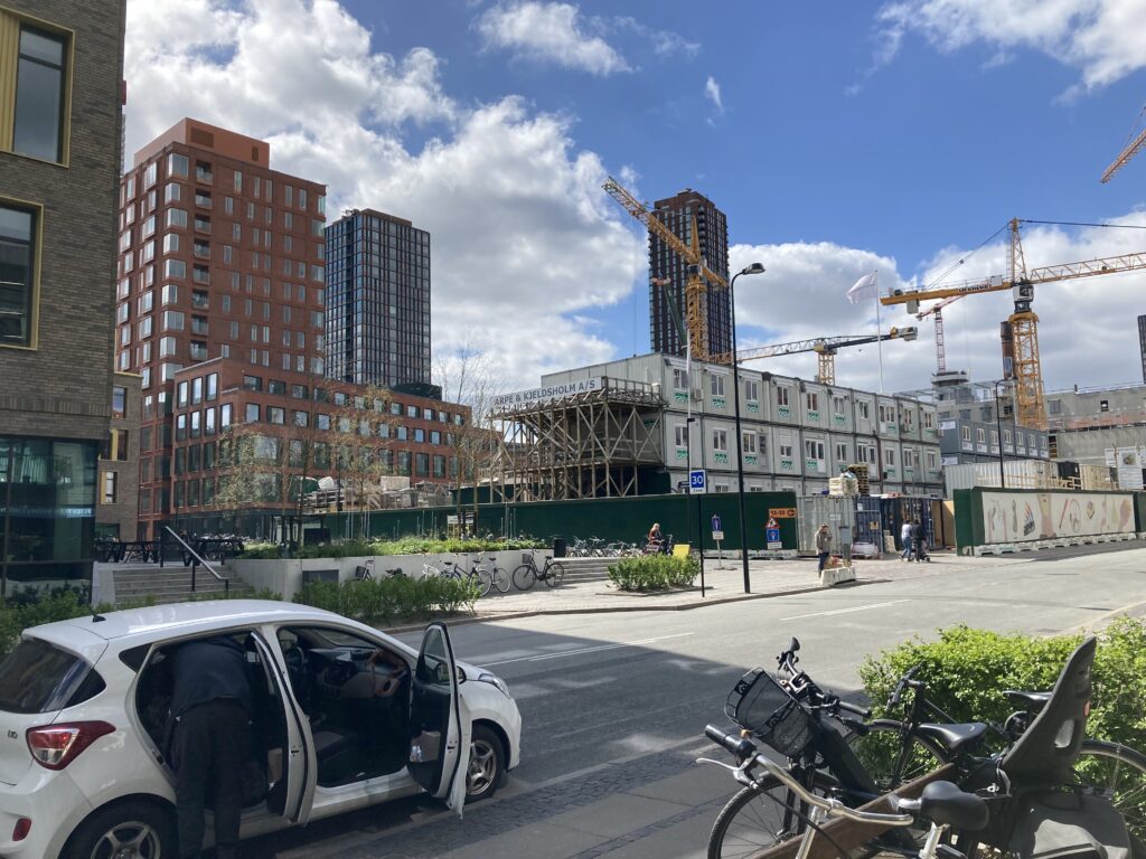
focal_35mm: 28
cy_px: 430
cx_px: 573
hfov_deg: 63.4
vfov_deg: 49.7
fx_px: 927
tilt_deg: +5.9
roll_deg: -0.1
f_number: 1.8
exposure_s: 1/2857
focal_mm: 3.99
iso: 25
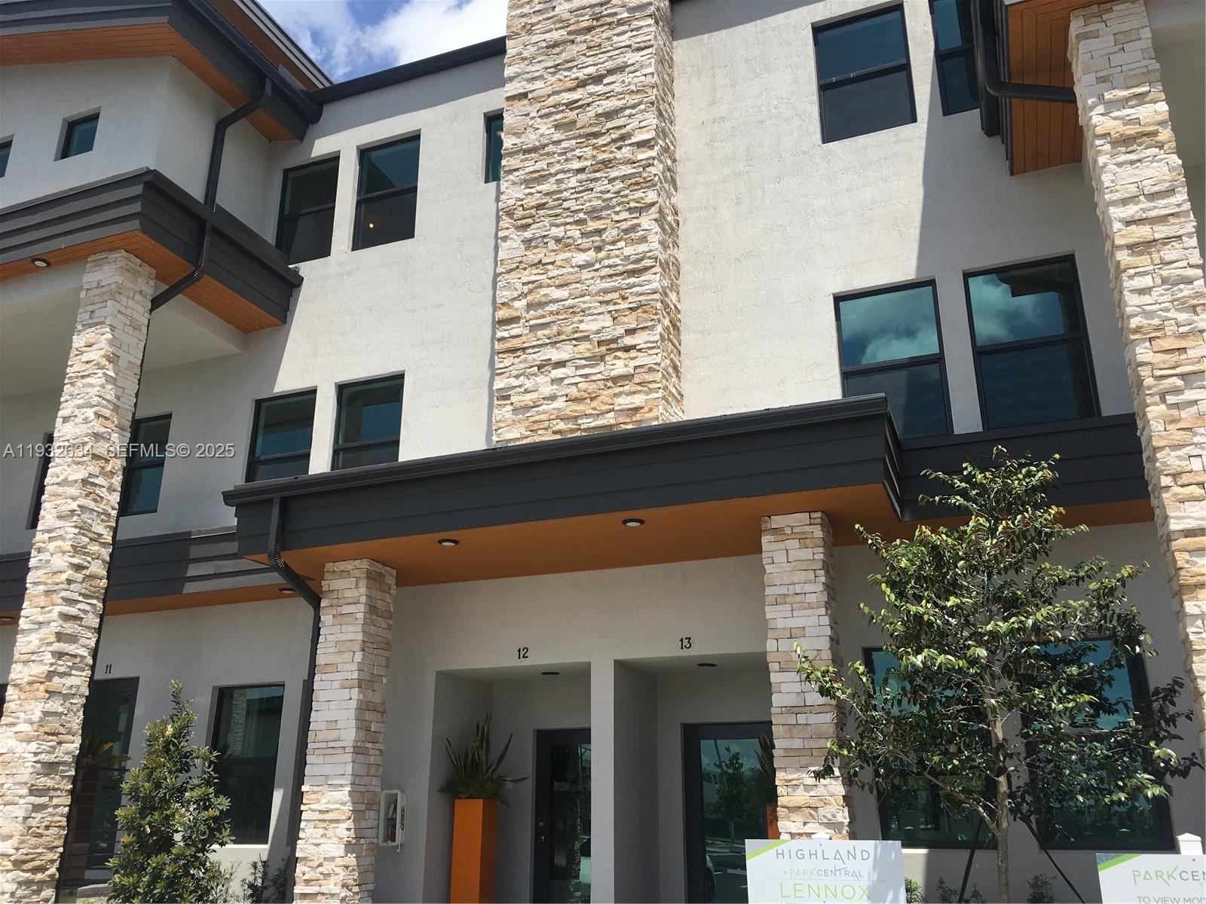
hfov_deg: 61.7
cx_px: 603
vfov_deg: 48.2
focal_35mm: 29
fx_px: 1010
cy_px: 452
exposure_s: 1/1832
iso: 25
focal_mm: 4.15
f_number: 2.2
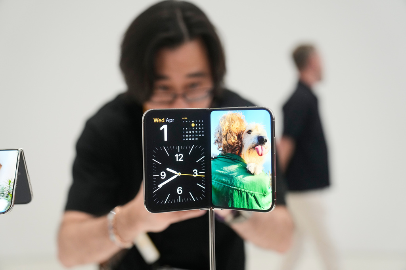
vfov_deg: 27.0
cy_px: 135
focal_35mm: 50
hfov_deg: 39.6
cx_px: 203
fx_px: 564
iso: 2500
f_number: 2.8
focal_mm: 50
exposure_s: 1/1000
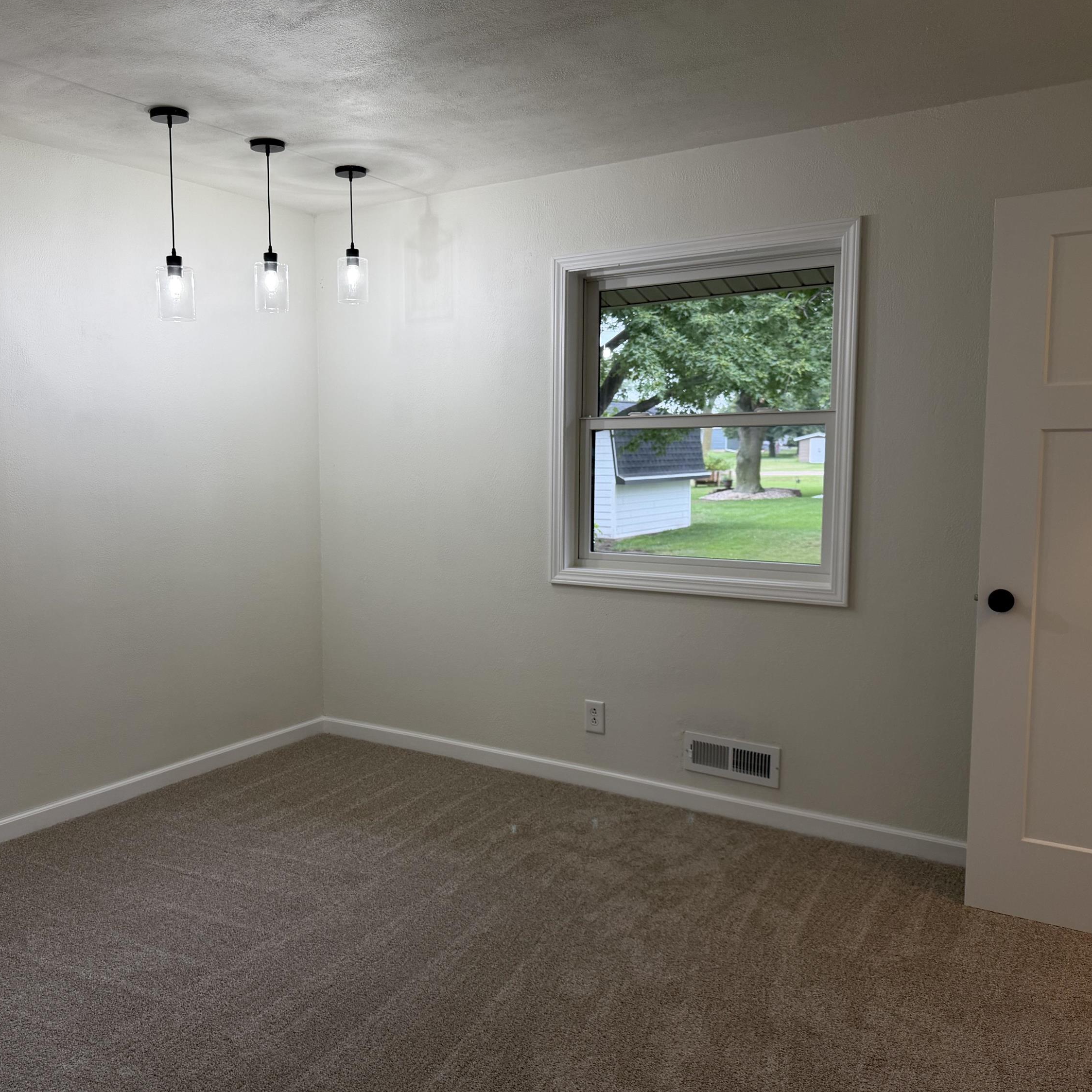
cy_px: 553
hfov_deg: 55.2
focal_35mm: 29
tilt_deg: -7.0
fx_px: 1035
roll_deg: +0.5
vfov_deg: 55.6
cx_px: 430
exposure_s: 1/120
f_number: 1.78
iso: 100
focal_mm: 6.76
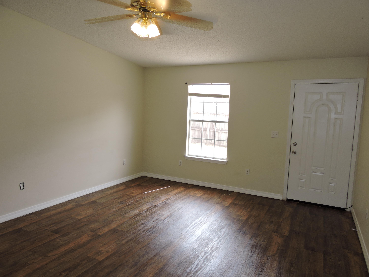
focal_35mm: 24
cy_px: 138
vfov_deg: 56.8
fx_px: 256
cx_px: 184
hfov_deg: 71.6
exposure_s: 1/40
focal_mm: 4.3
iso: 100
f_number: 3.3
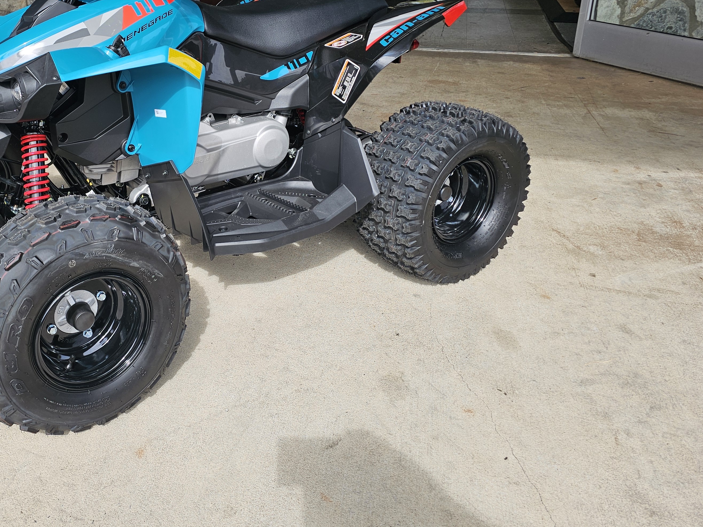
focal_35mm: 35
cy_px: 177
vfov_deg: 40.2
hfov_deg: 50.9
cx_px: 197
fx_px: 711
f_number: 1.7
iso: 10
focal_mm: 6.3
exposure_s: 1/332
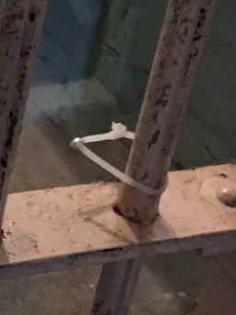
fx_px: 1227
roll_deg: -4.1
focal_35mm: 135
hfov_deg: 10.1
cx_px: -248
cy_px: -47
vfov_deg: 14.2
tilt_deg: -28.7
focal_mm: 4.15
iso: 250
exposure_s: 1/15
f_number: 2.2
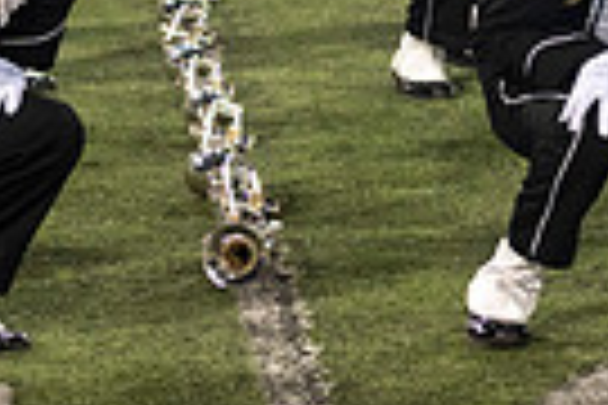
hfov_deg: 6.7
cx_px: 1004
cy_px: -212
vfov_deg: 4.6
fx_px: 5066
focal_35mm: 300
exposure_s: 1/500
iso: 1000
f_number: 2.8
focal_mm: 70
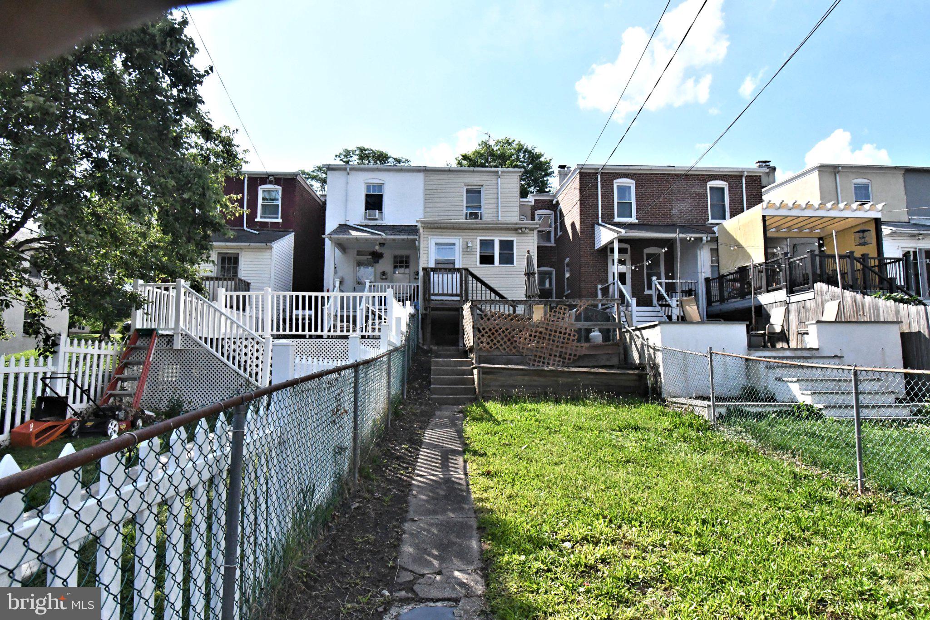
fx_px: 491
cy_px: 310
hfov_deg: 86.9
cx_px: 465
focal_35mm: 19
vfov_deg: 64.5
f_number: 10
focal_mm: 13
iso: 5000
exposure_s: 1/5000
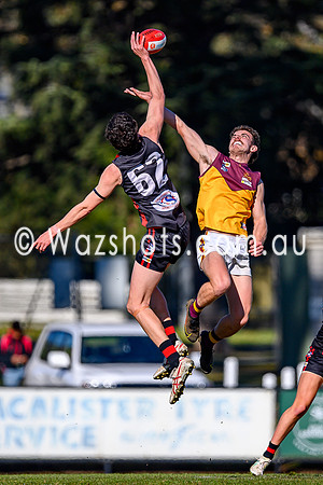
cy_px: 226
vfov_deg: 2.2
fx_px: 12874
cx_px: 189
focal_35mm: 957
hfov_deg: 1.4
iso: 100
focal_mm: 500
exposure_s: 1/1600
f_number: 4
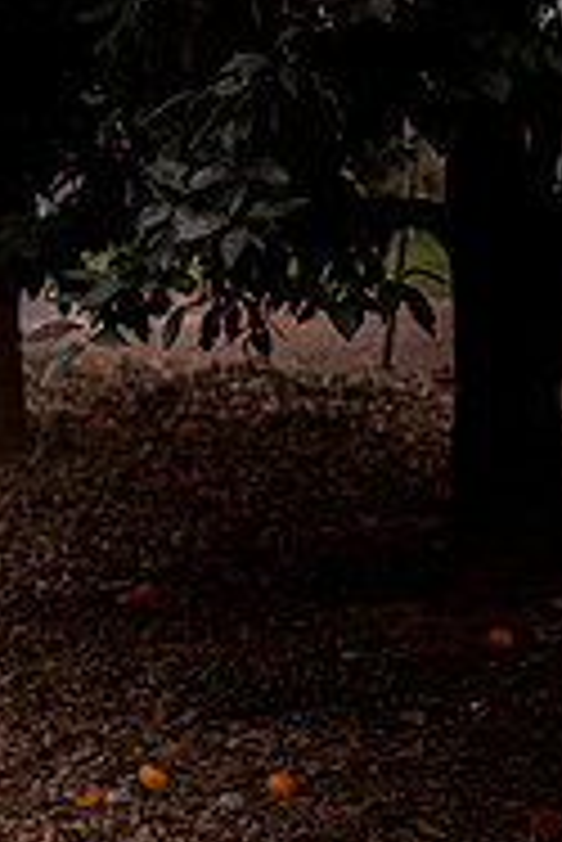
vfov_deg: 16.5
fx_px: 2898
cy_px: 288
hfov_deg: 10.2
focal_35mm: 124
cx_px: -580
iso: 100
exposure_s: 1/80
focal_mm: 40
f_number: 2
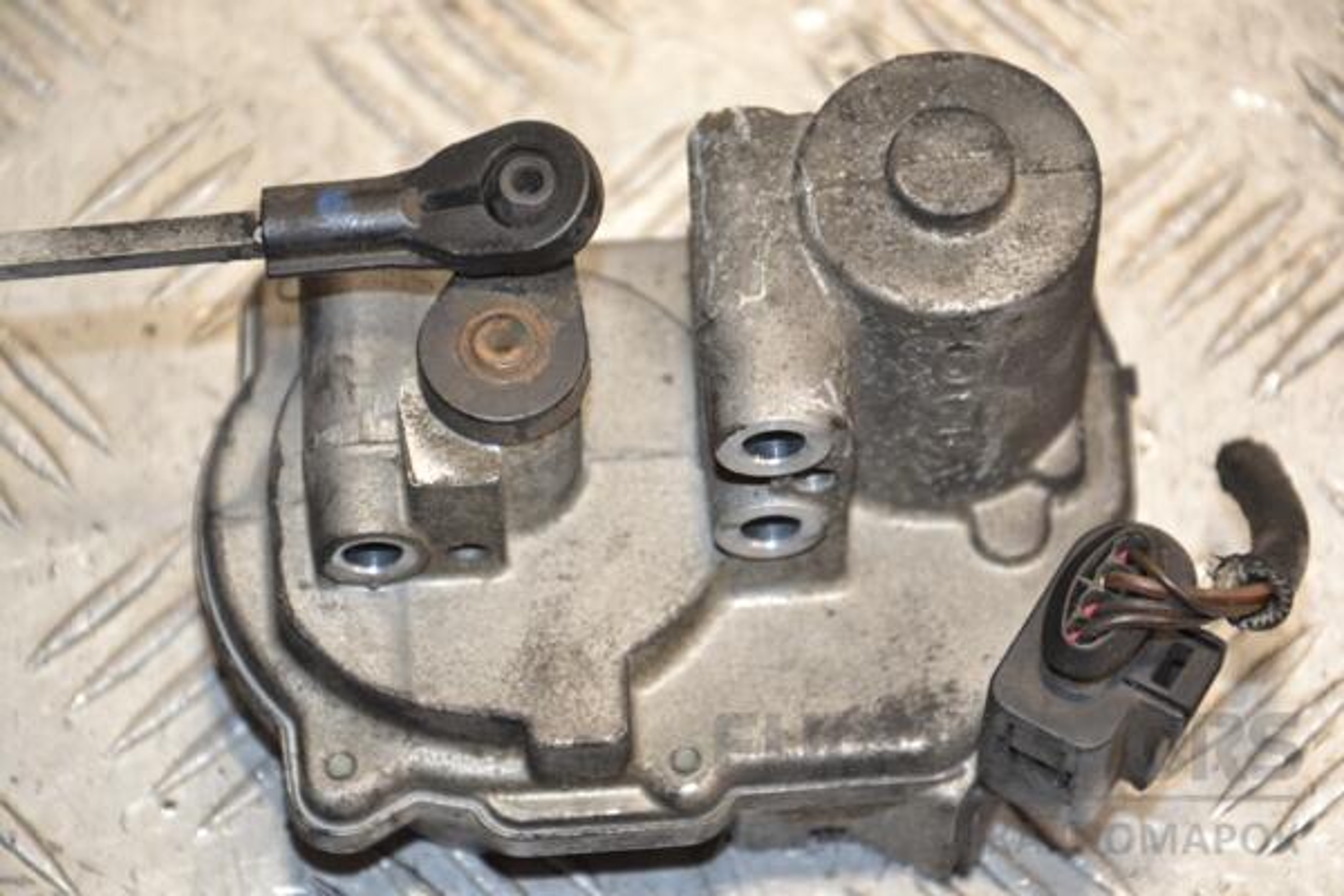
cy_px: 448
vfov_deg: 8.7
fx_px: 5880
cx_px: 672
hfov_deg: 13.0
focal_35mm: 158
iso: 800
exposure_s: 1/80
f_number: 5.6
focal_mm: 105
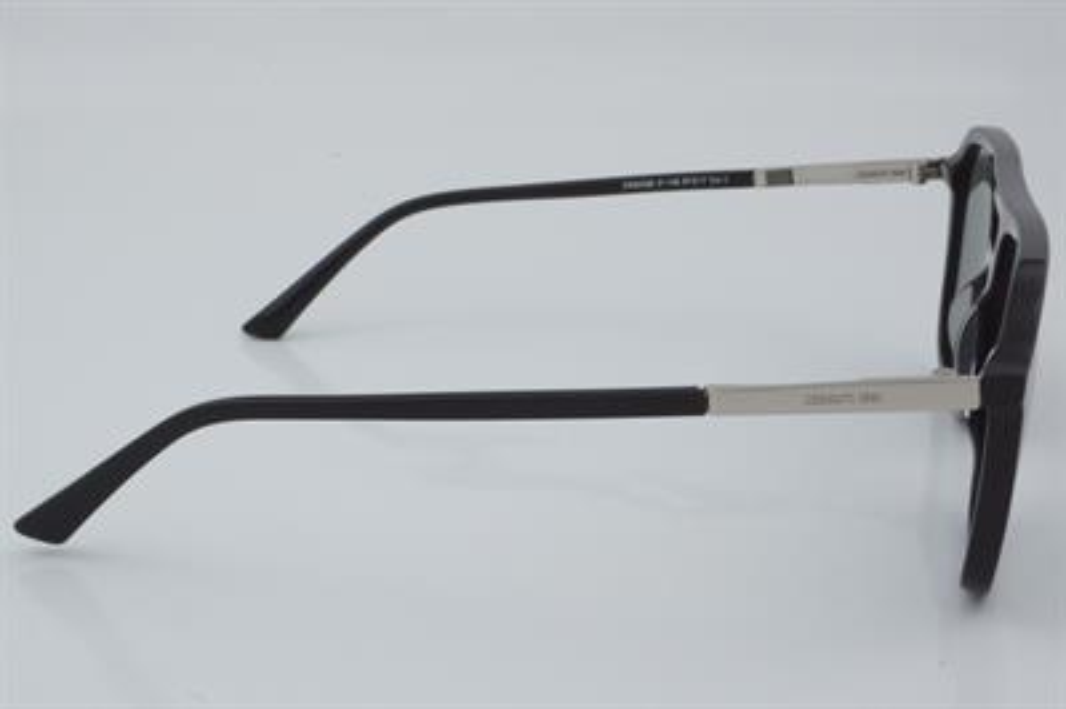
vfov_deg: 18.2
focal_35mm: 75
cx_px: 533
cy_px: 354
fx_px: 2219
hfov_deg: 27.0
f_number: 32
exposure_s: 1/3
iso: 100
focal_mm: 50
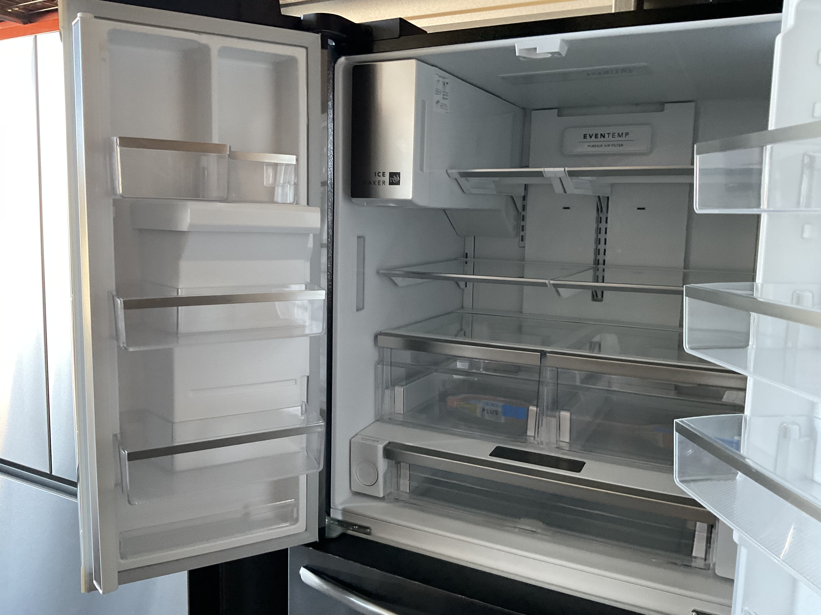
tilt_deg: -8.7
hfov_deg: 61.7
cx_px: 410
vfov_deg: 48.2
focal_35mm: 29
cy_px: 308
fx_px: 688
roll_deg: +0.9
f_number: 1.8
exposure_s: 1/60
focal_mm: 3
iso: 160
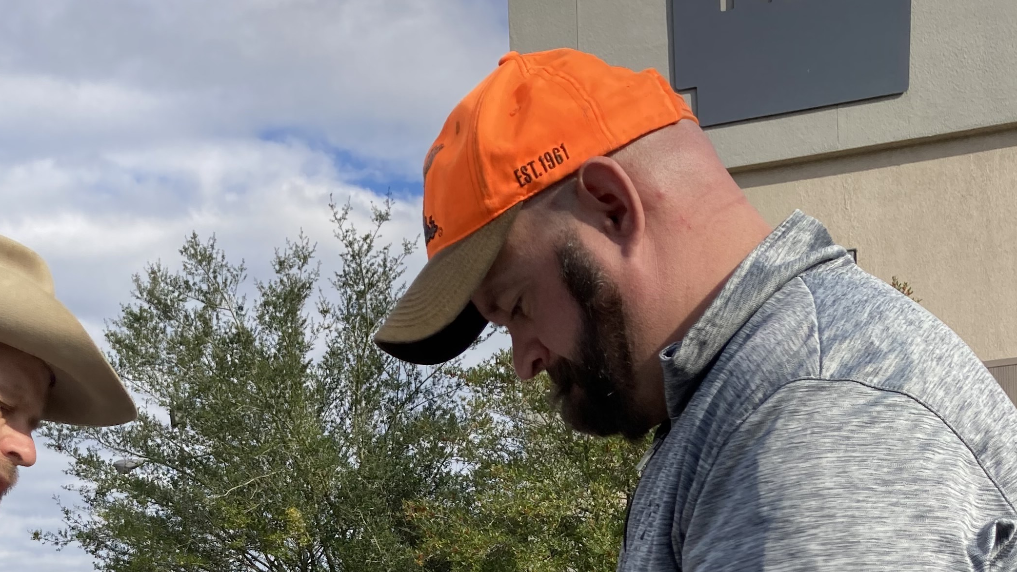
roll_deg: +2.9
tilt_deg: -1.2
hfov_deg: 34.9
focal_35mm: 59
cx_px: 296
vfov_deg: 18.2
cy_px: 850
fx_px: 1591
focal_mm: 3.99
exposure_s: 1/1429
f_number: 1.8
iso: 20
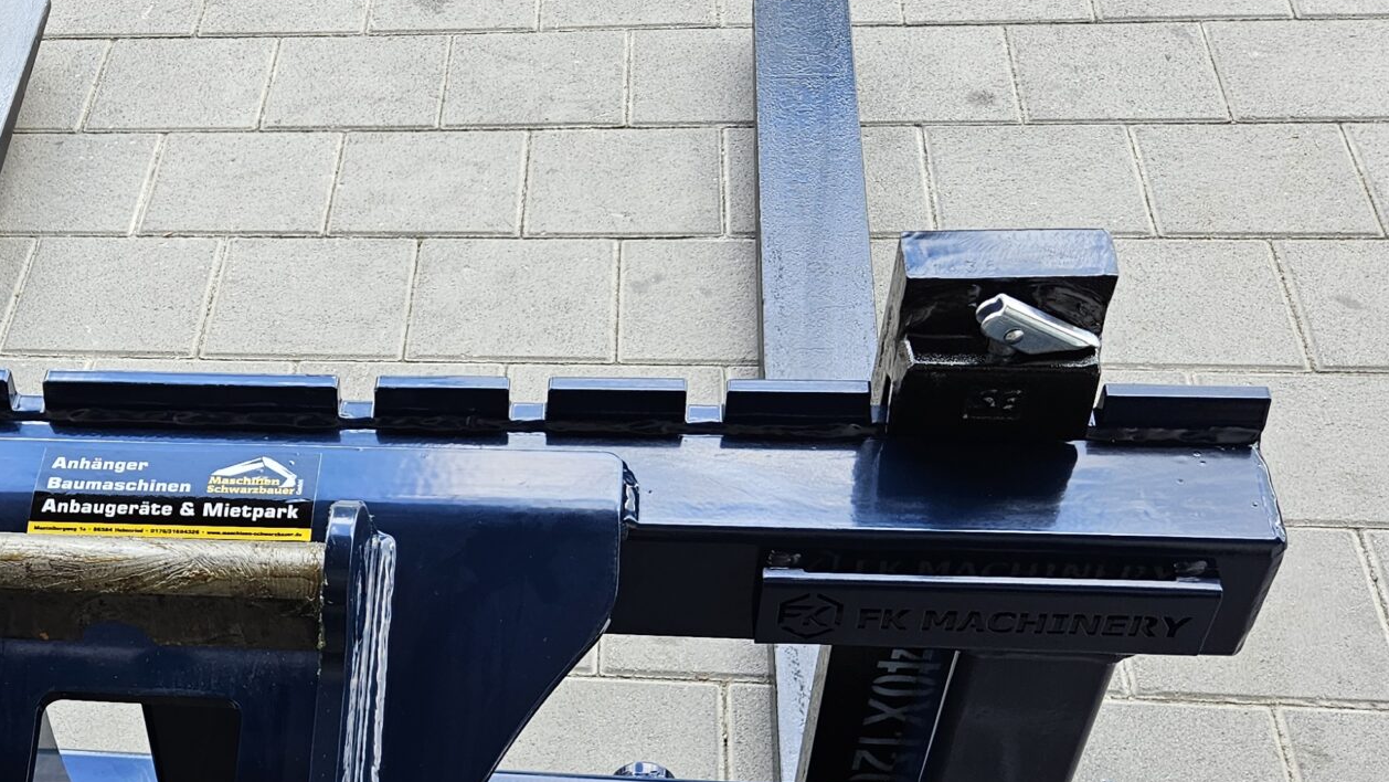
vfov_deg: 22.9
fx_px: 1879
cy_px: 708
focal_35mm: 51
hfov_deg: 39.0
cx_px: 278
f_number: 1.8
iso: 32
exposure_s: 1/180
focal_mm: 5.4
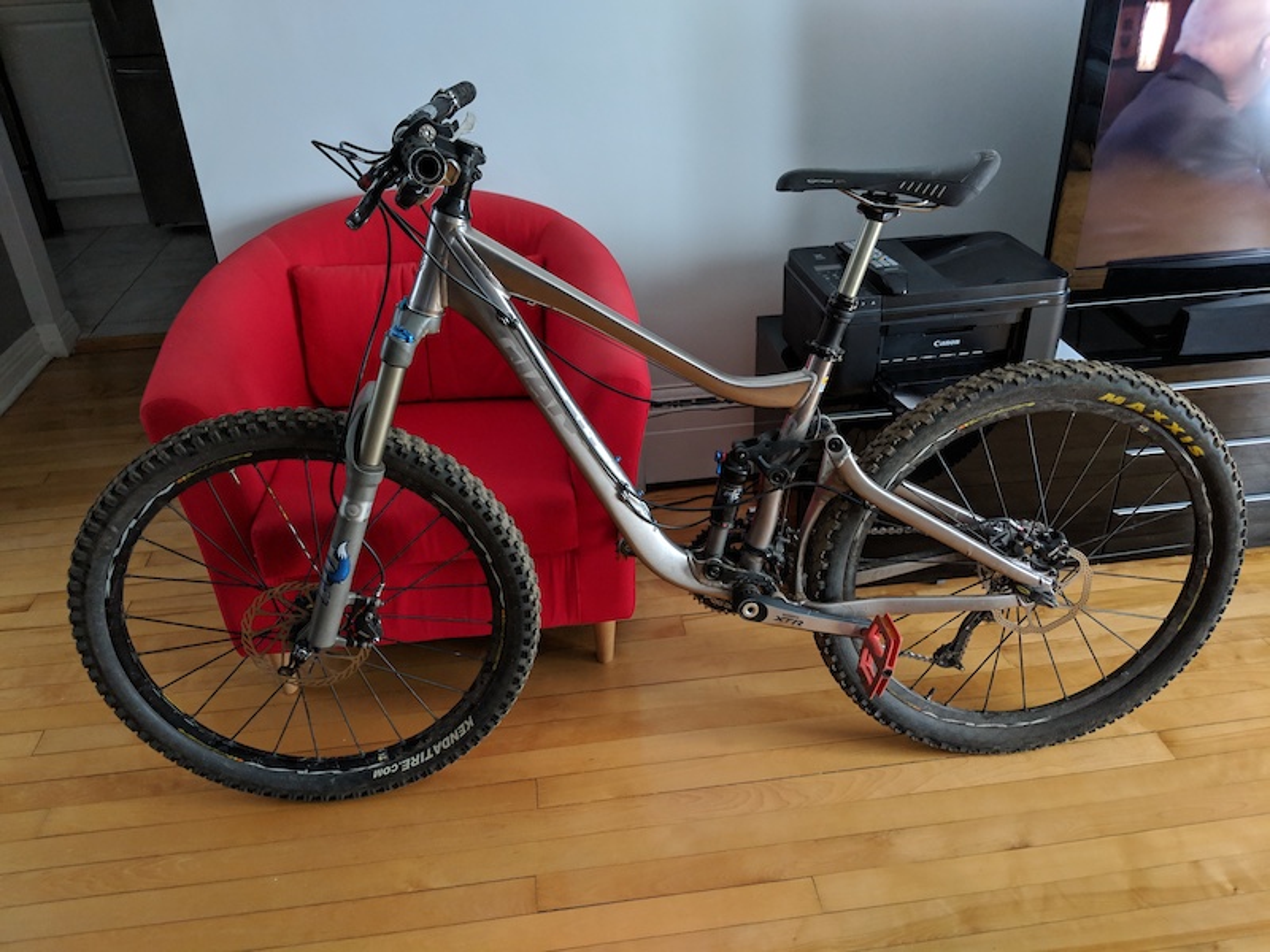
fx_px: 991
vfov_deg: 51.4
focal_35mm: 27
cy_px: 476
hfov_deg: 65.3
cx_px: 635
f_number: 1.8
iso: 400
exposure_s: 1/60
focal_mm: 4.44
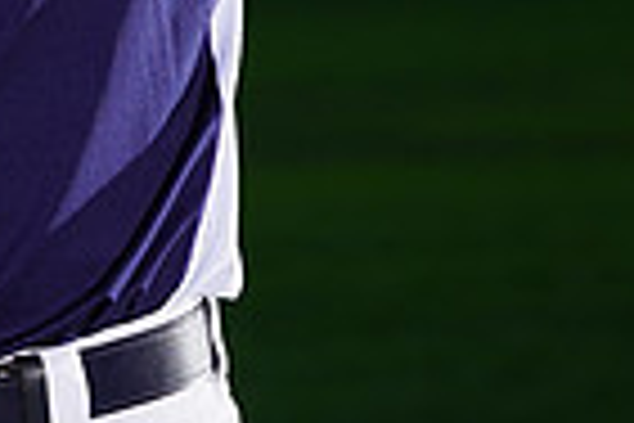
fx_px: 10865
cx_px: -342
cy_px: -430
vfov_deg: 2.2
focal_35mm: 617
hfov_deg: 3.3
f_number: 9
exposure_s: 1/160
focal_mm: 150
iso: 320
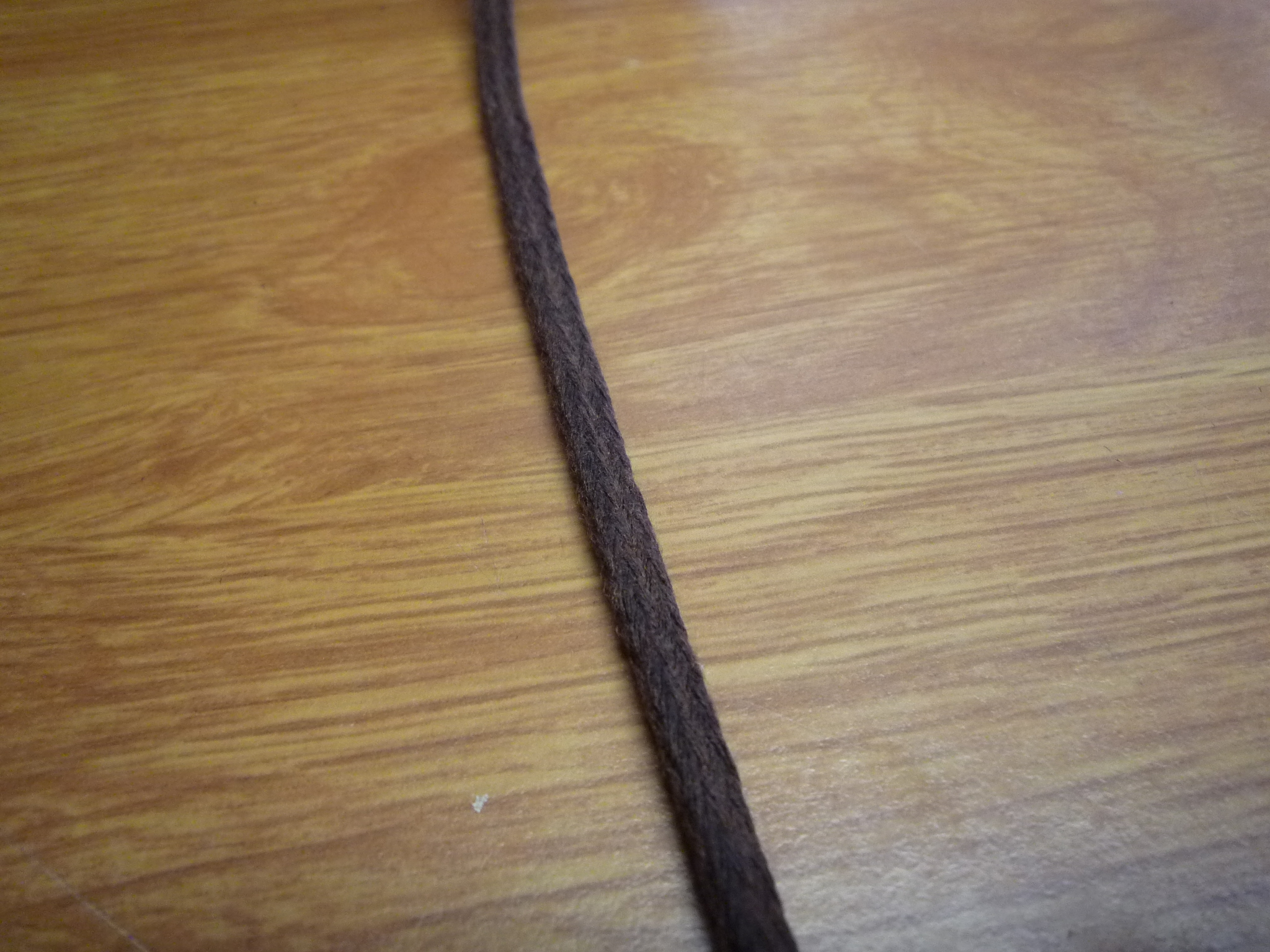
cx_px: 635
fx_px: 917
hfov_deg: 69.4
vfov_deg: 54.9
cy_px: 476
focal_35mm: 25
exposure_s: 1/30
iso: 320
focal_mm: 4.4
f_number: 2.8
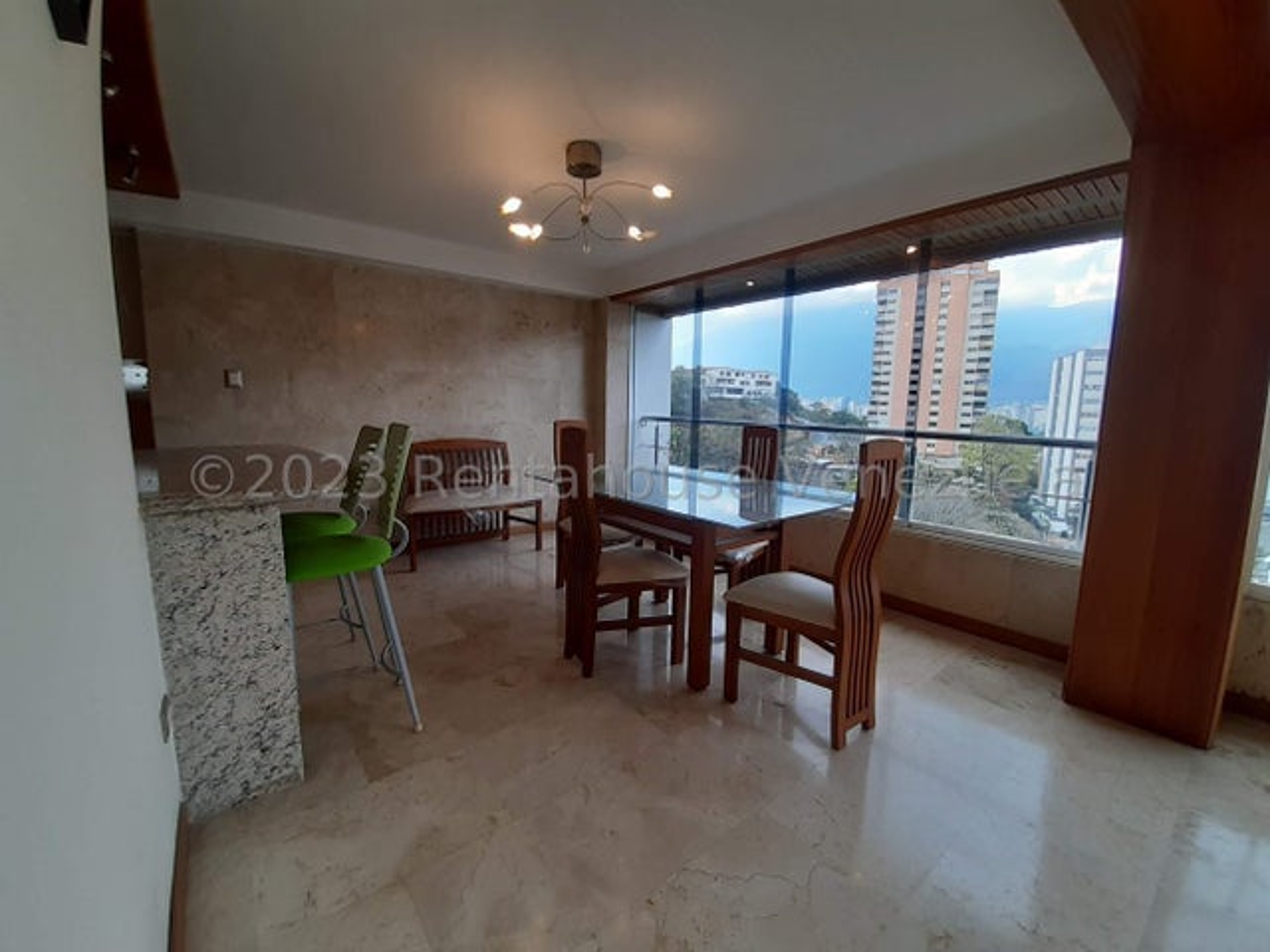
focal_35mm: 13
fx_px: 477
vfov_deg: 89.9
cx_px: 635
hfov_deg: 106.2
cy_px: 476
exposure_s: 1/40
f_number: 2.2
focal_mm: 1.13
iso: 40
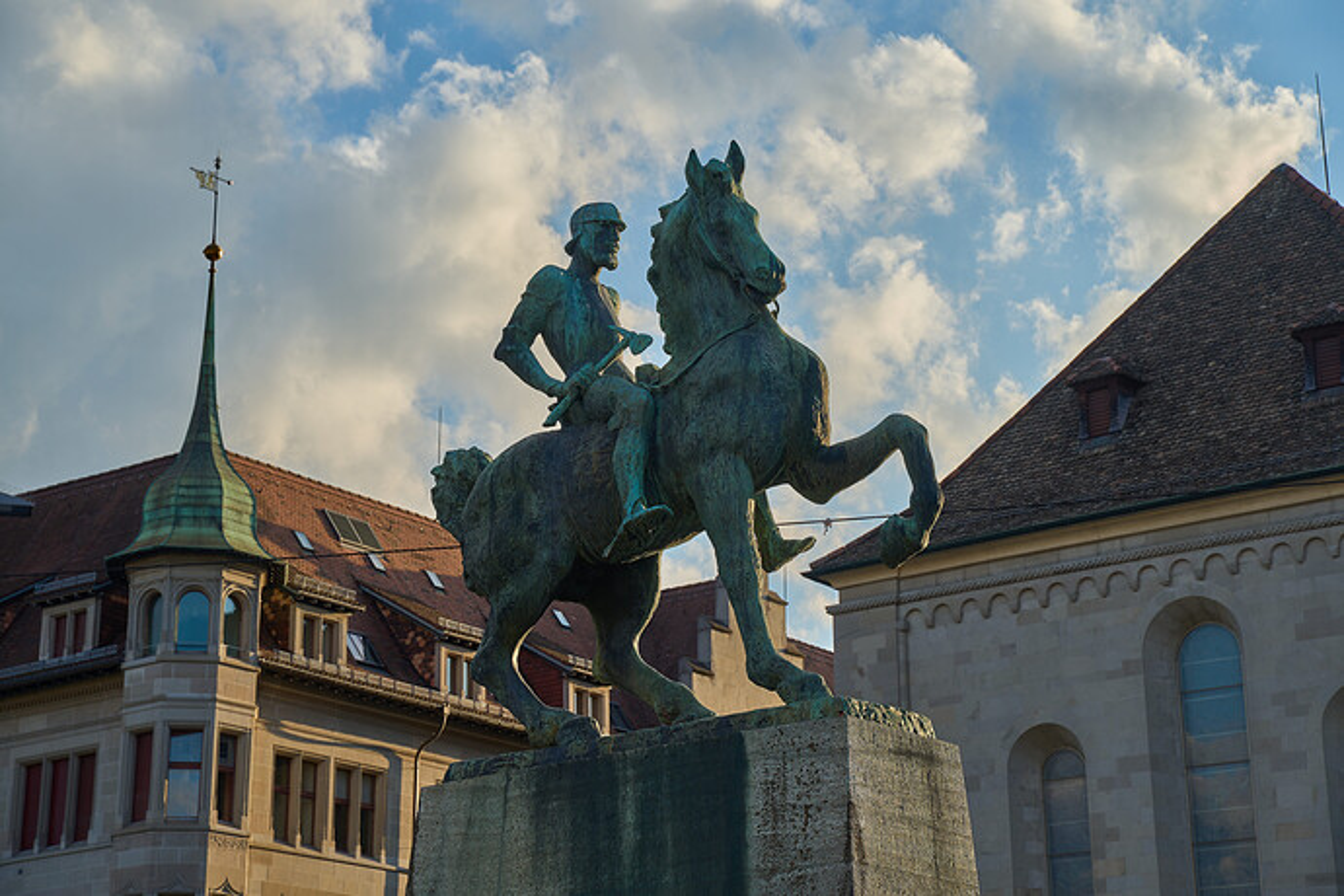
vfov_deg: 18.2
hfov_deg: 27.0
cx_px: 672
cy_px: 448
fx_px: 2800
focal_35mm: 75
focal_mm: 75
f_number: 8
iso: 100
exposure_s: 1/160
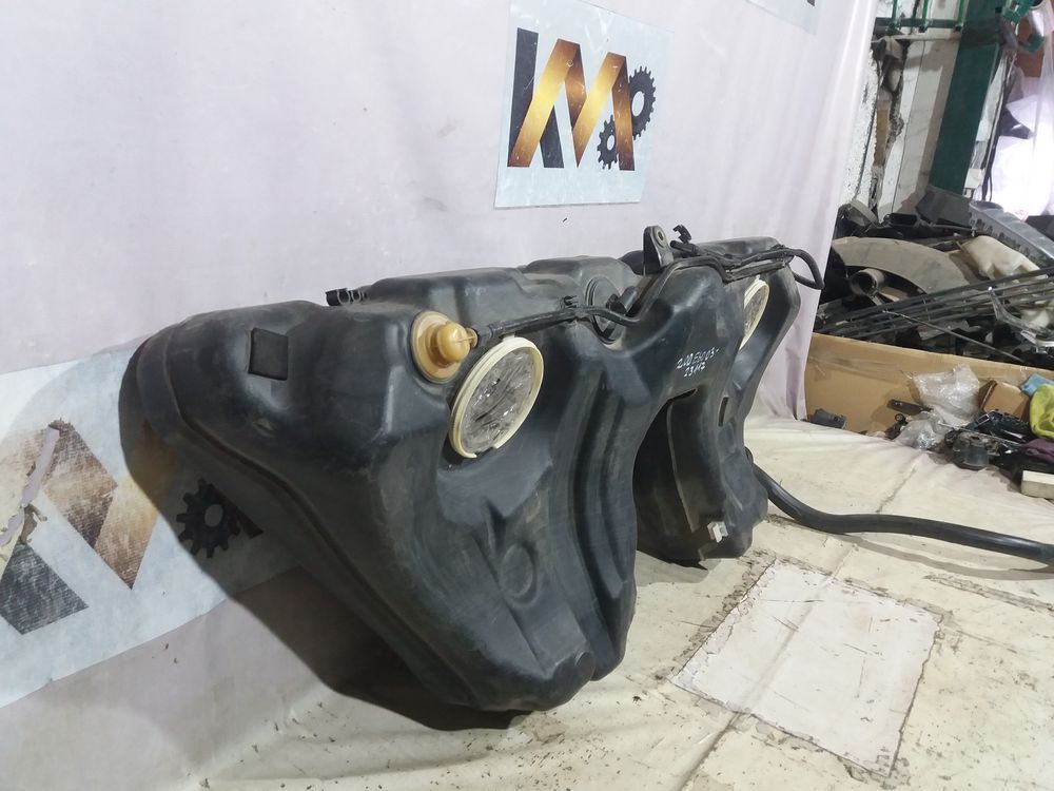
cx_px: 527
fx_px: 853
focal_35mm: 28
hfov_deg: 63.4
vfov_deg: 49.7
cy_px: 396
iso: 160
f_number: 1.9
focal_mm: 3.7
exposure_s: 1/17
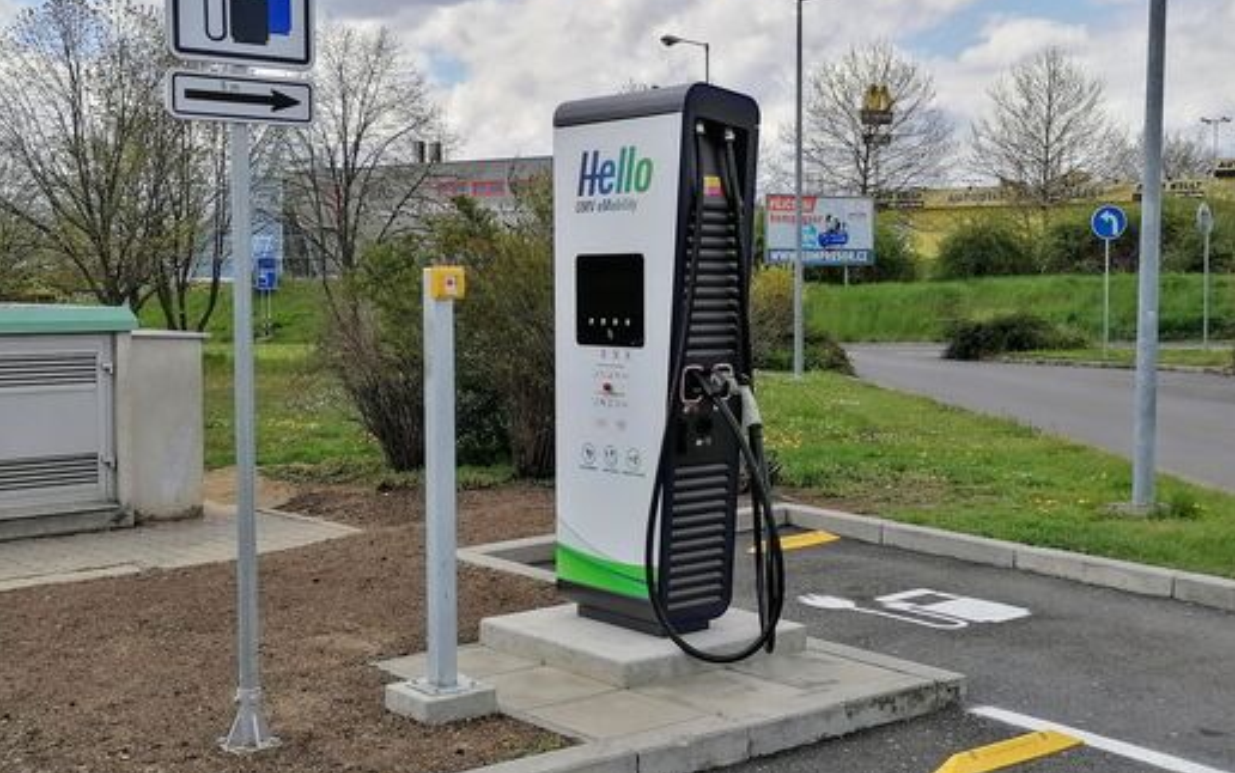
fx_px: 1583
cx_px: 620
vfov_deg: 27.4
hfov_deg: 42.6
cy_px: 357
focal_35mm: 47
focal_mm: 5.3
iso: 50
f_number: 1.8
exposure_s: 1/1770
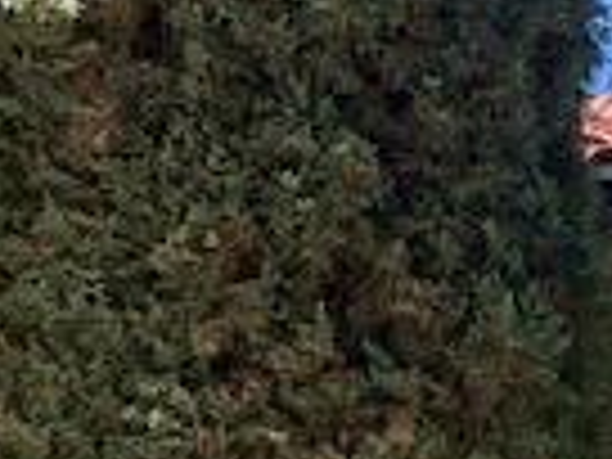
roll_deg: -0.9
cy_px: 814
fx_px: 2157
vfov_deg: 11.3
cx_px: 1278
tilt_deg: -4.6
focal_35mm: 122
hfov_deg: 13.5
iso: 25
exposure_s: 1/783
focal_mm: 4.25
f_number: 1.8
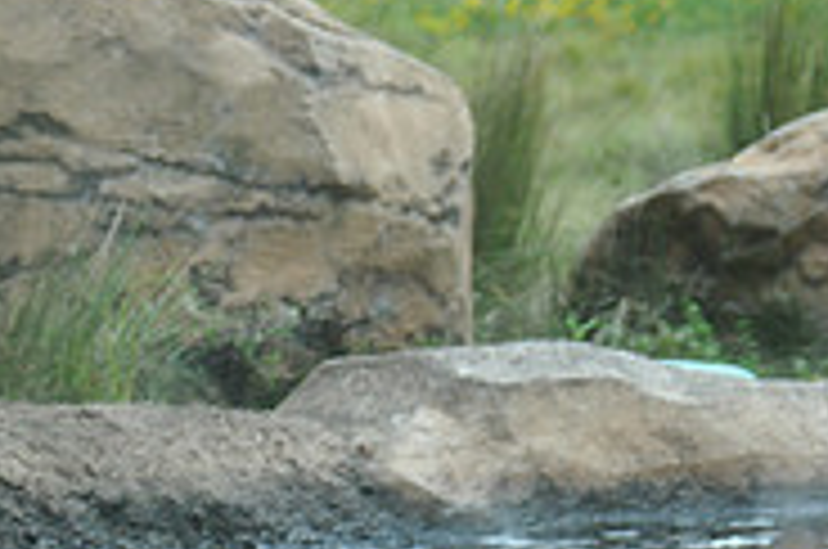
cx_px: -81
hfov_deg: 5.3
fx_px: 8885
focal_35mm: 387
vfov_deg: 3.5
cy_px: 547
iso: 320
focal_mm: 82
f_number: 5.6
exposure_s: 1/320
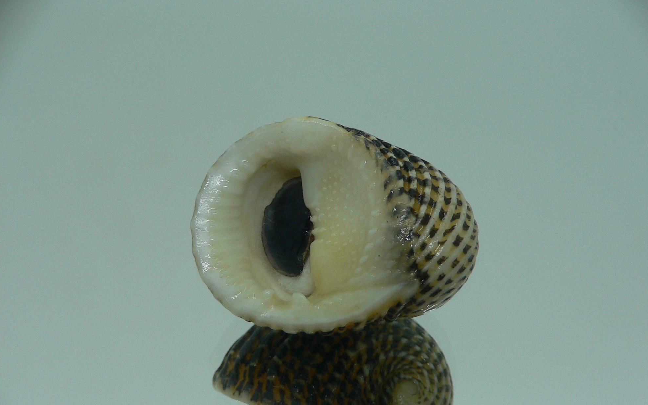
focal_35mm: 38
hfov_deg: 51.5
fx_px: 671
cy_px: 243
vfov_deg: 33.5
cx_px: 329
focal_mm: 4.6
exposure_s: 1/60
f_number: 2.8
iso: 80
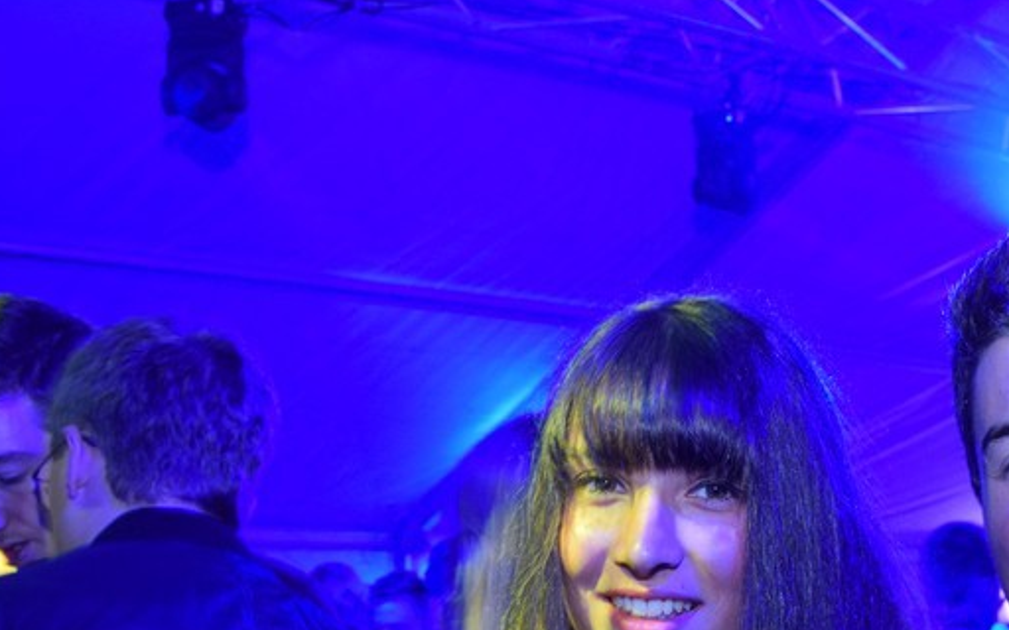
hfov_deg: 36.5
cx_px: 684
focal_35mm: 55
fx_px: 1512
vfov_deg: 22.6
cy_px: 631
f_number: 4.5
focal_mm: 18
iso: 800
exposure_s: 1/10
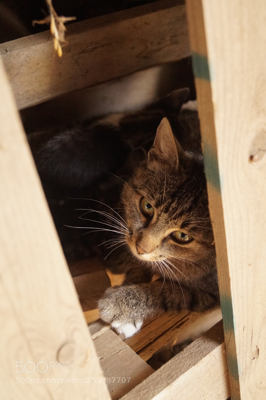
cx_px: 133
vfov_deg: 46.4
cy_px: 200
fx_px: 466
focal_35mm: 42
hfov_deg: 31.9
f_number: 4.5
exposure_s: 1/60
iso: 1600
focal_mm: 28
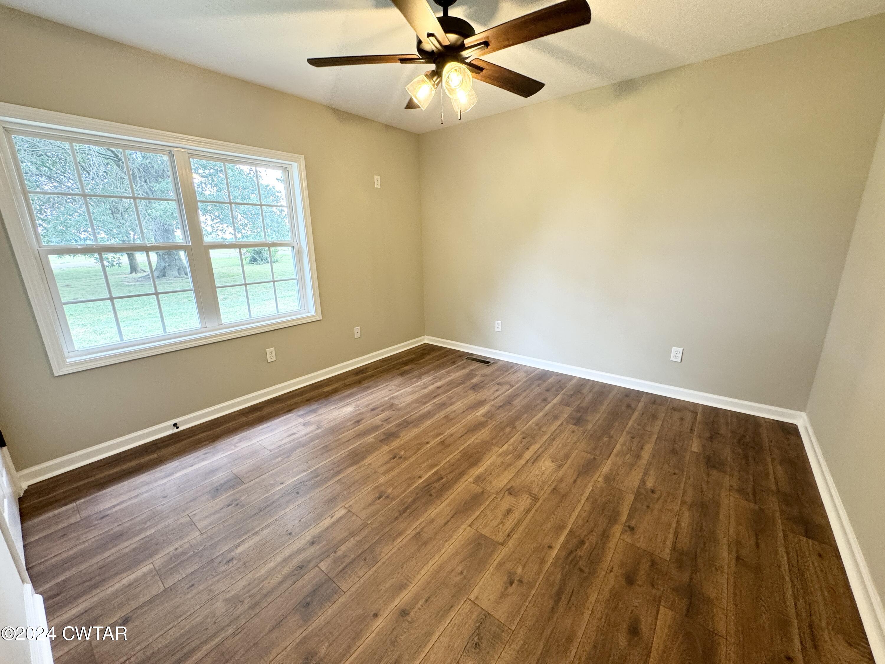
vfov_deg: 85.7
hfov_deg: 102.1
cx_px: 442
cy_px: 332
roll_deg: +0.7
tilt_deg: -14.0
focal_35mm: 14
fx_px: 358
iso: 200
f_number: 2.2
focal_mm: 2.22
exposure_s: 1/60
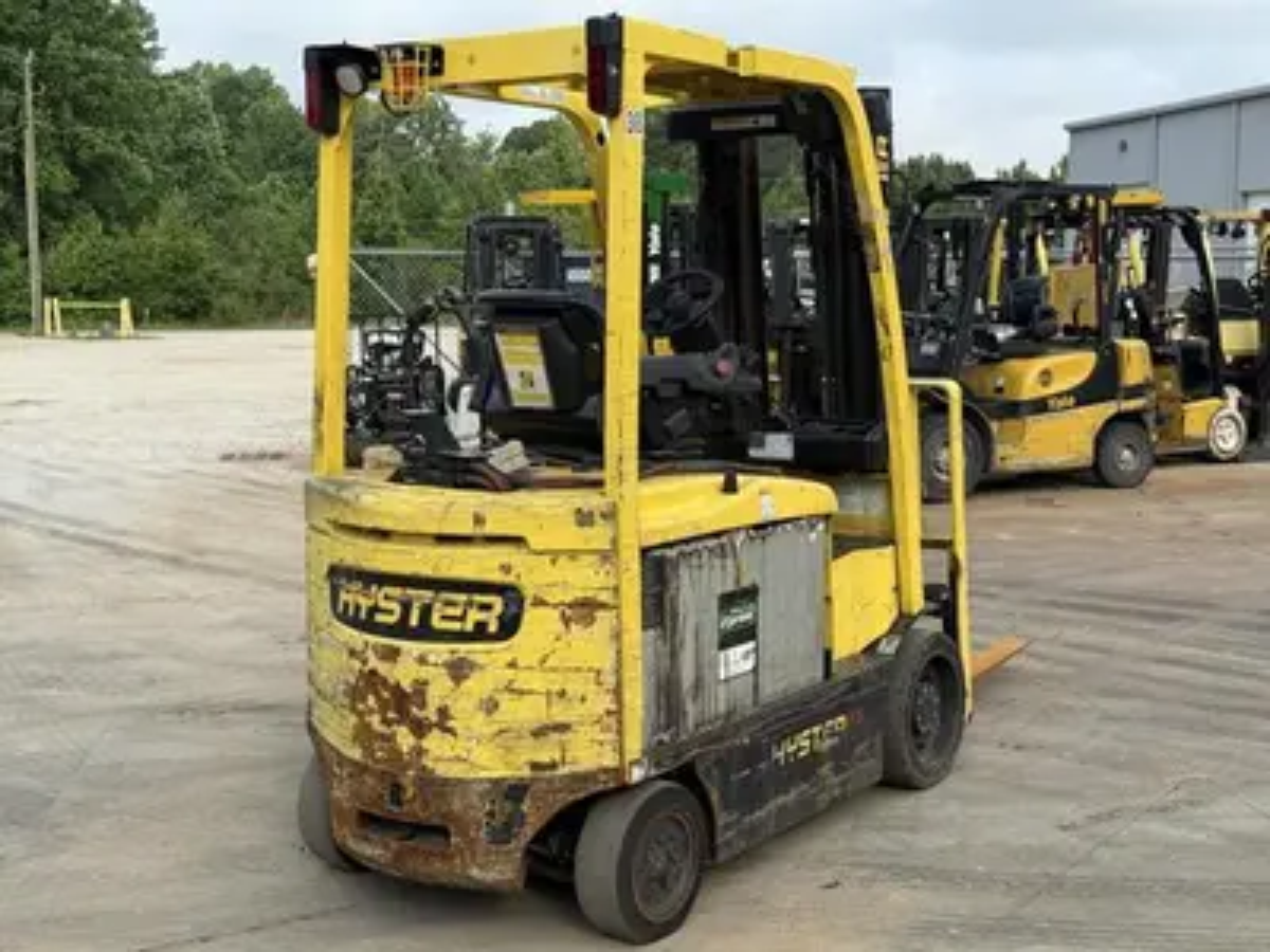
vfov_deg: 30.3
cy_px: 476
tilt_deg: -5.7
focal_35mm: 48
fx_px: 1761
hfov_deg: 39.7
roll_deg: +0.6
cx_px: 635
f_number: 1.78
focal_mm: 6.76
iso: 64
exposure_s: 1/2273
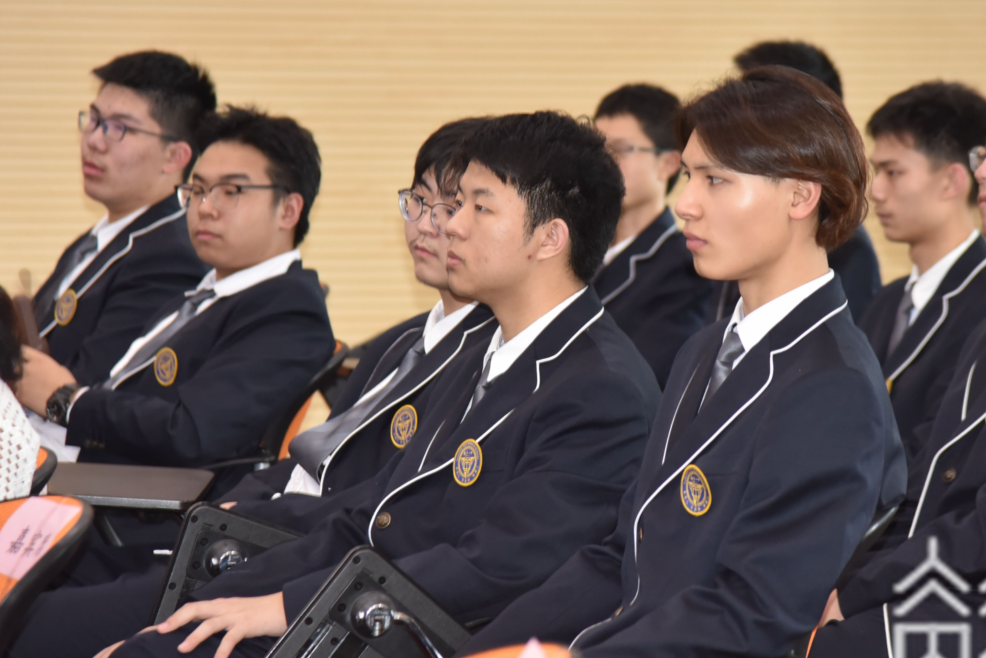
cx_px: 607
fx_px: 5014
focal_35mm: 183
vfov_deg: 7.5
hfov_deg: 11.2
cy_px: 222
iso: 2000
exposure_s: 1/60
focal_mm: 120
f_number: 4
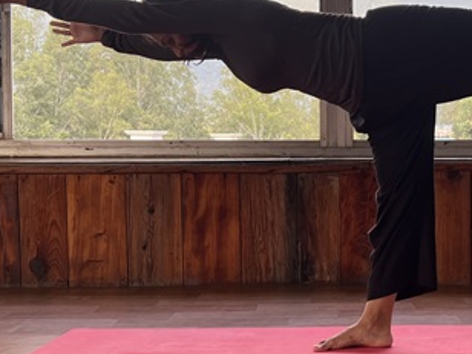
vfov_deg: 21.6
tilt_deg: -2.6
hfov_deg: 28.2
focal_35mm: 68
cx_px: 345
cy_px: 175
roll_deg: -0.2
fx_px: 927
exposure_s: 1/351
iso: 50
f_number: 1.5
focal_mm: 5.7
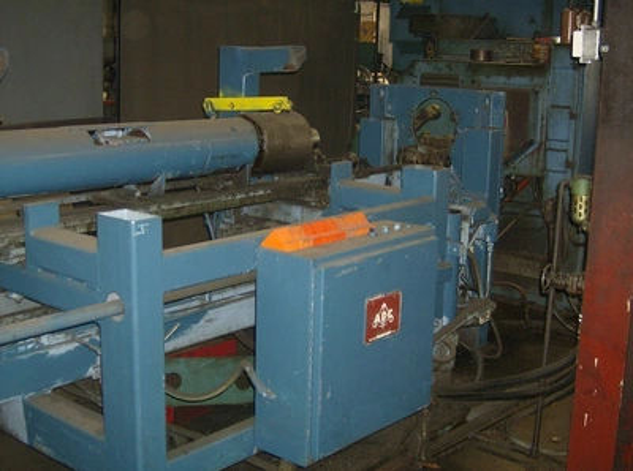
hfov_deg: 41.3
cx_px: 316
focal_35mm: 46
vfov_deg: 31.4
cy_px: 236
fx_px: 839
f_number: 3.1
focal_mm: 7.7
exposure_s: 1/74
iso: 200
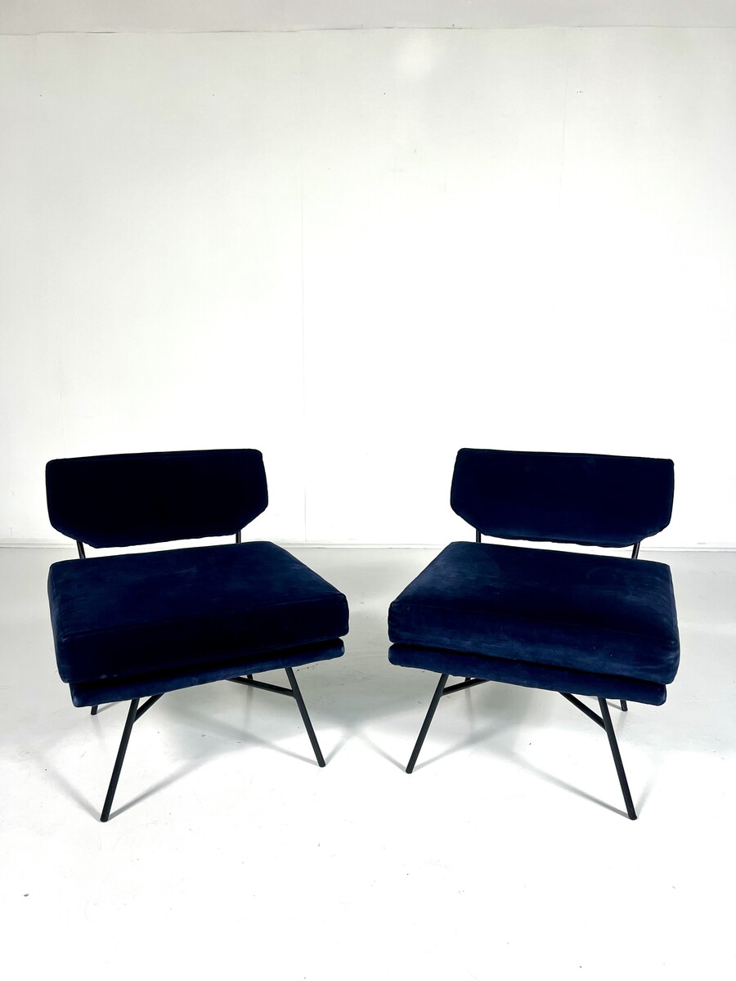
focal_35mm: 26
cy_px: 490
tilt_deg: -10.8
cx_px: 368
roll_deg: +0.7
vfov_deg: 67.3
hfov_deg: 53.1
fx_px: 737
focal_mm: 5.7
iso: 80
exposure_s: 1/121
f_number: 1.5
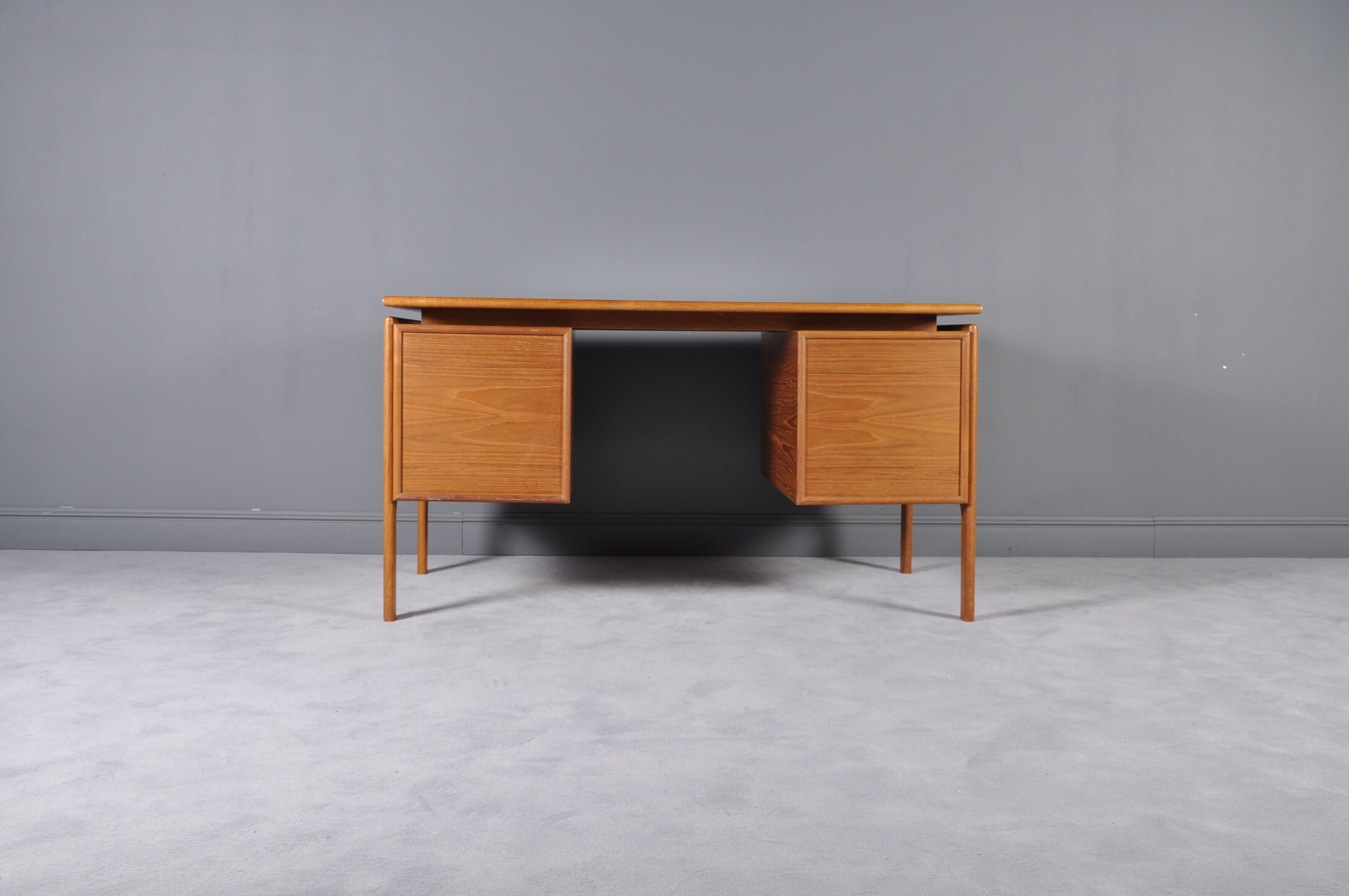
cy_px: 448
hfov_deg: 51.3
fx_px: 1403
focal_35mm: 38
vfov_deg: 35.4
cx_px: 674
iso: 400
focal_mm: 25
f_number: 8
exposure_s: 1/5
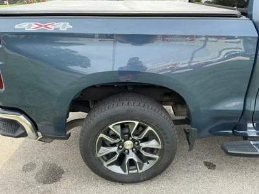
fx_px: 209
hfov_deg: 63.4
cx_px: 130
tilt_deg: -22.6
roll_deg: +1.2
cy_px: 97
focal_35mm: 28
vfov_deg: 49.7
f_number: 1.8
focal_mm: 3
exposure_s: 1/270
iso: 25
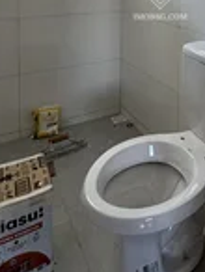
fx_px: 291
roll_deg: -0.9
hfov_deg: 37.5
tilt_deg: -2.2
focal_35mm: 37
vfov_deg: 41.5
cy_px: -17
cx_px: 160
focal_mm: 2.22
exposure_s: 1/99
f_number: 2.2
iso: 80
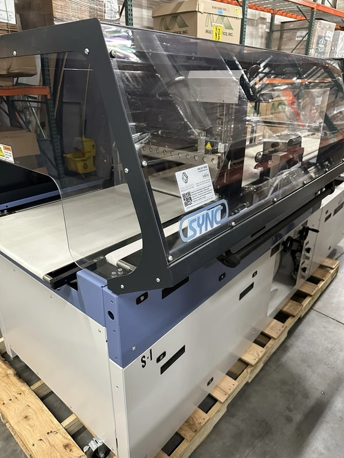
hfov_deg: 56.8
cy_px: 229
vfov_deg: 71.6
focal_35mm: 24
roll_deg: -0.6
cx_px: 172
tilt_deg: -26.1
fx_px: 318
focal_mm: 6.86
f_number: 1.78
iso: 640
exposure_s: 1/60
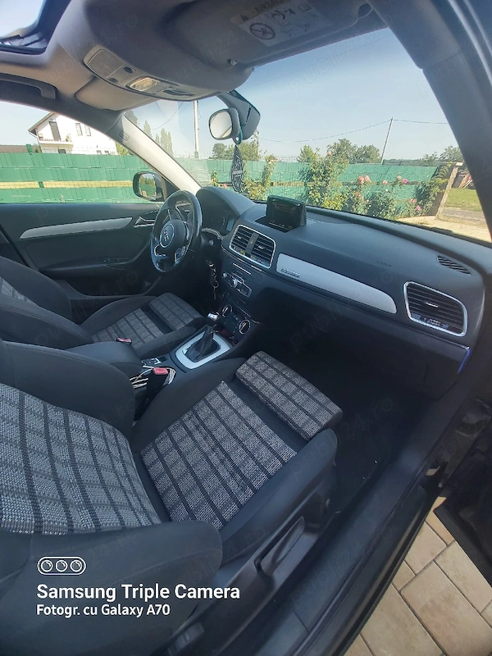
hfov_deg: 94.5
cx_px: 246
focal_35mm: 12
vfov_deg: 110.5
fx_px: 227
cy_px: 328
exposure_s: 1/164
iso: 40
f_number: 2.2
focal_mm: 1.42
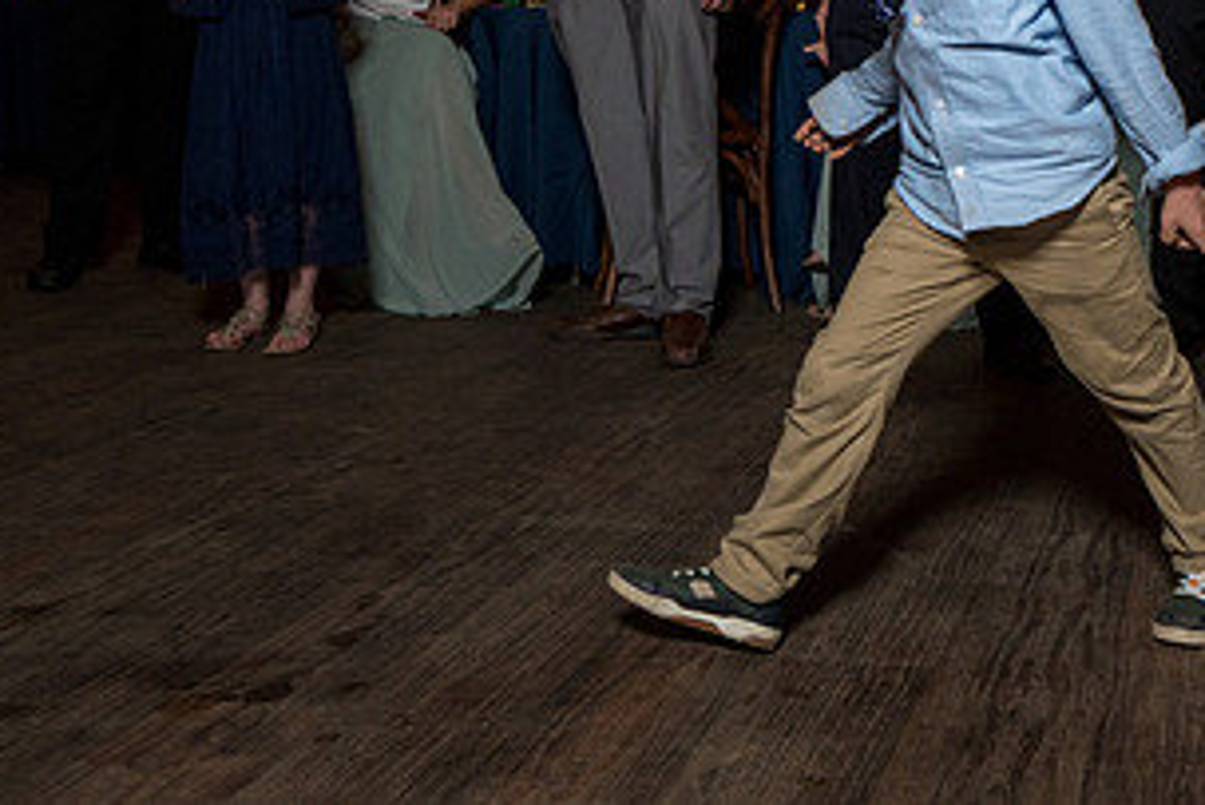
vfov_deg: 23.6
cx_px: 925
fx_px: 1875
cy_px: 79
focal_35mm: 56
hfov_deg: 34.7
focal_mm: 27
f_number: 5.6
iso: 2000
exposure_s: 1/200
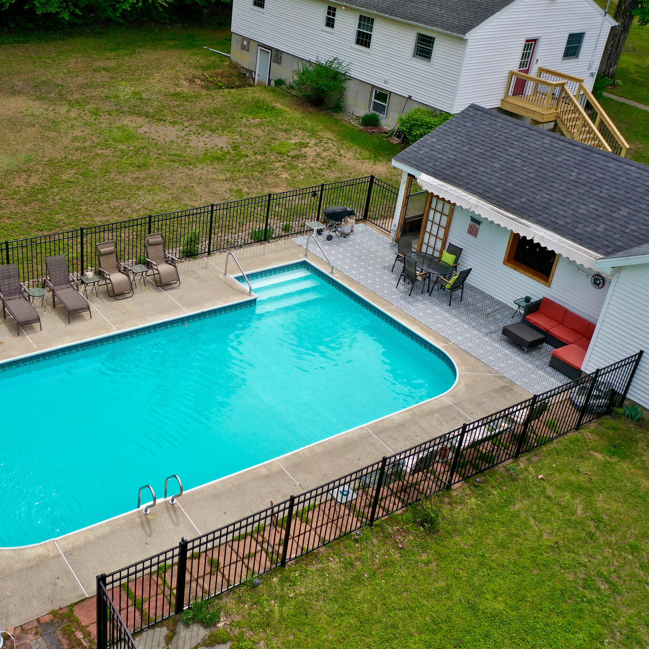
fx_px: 806
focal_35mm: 38
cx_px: 225
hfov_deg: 43.3
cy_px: 326
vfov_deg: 43.9
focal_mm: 10.26
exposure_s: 1/50
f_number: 3.2
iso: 100
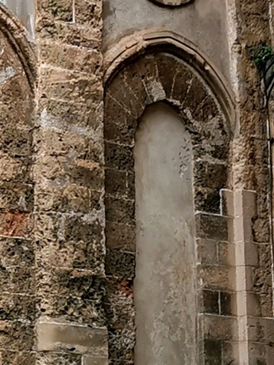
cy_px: 227
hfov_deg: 8.8
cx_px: -140
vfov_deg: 12.0
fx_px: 1731
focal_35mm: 164
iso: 50
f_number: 1.6
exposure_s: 1/312
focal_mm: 5.56
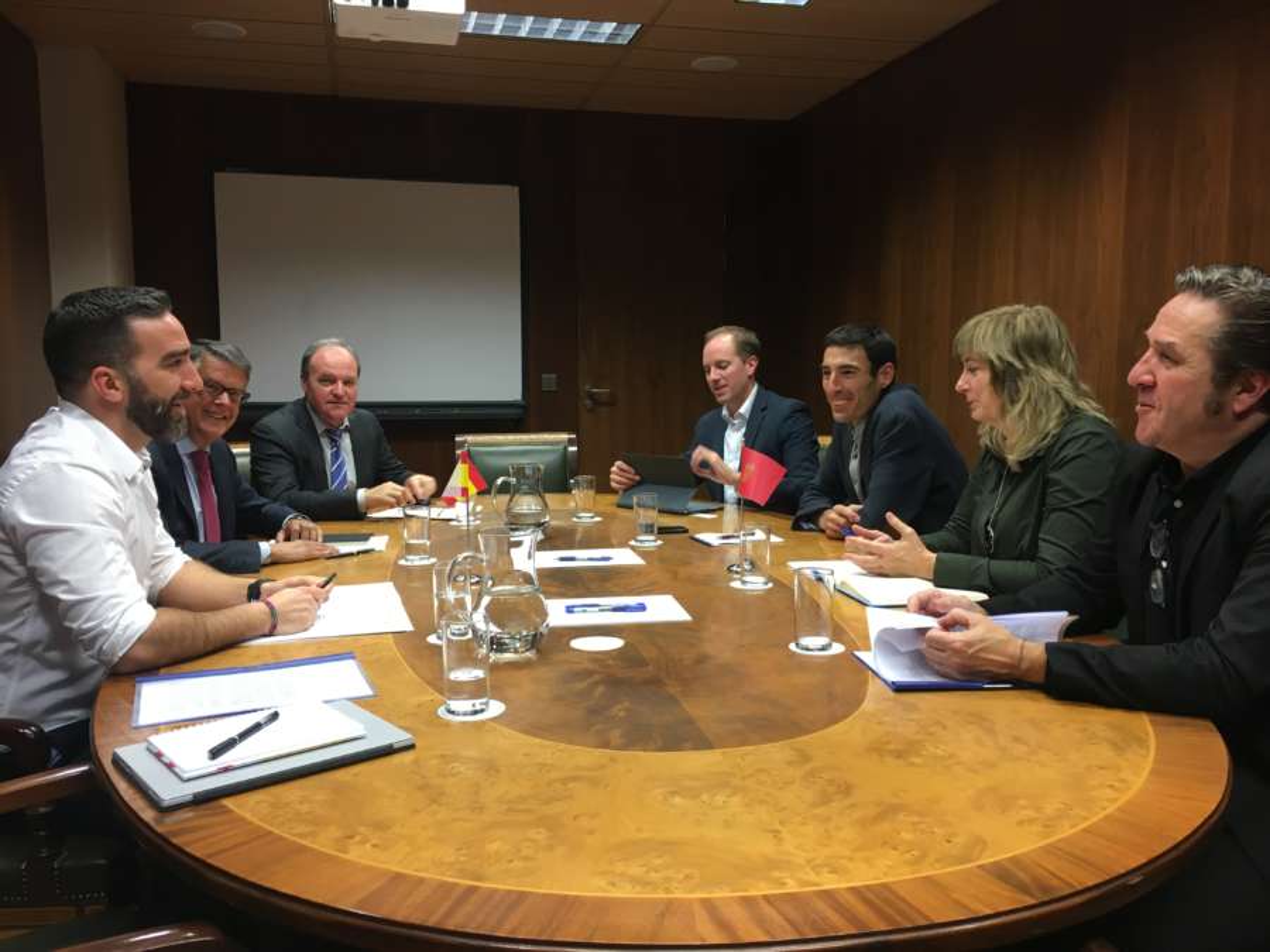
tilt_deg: -5.7
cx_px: 635
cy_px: 476
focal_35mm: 29
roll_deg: +0.5
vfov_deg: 48.2
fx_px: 1064
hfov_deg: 61.7
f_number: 2.2
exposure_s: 1/33
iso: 80
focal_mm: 4.15
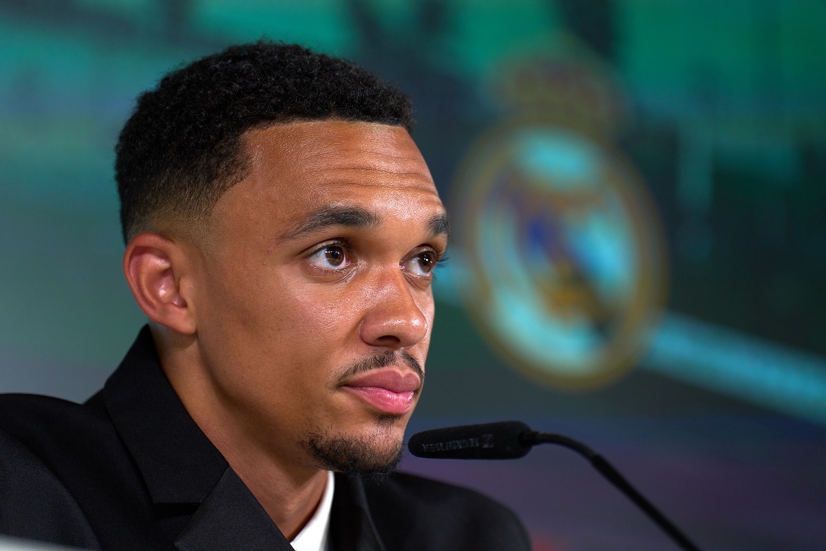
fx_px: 5552
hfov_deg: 8.5
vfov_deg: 5.7
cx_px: 413
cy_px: 276
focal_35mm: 242
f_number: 4
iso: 1250
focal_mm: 242
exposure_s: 1/160
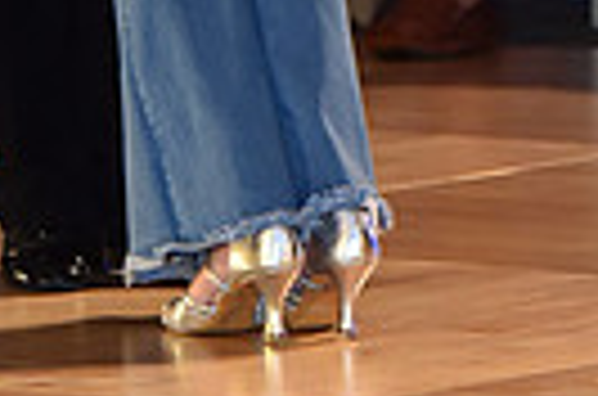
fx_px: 10142
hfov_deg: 3.4
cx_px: 142
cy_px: -644
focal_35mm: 612
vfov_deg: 2.2
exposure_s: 1/250
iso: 2000
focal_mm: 140
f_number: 5
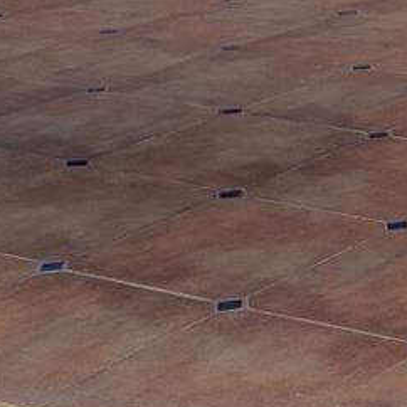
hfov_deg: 10.3
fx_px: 1916
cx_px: 1014
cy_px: -416
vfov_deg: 11.0
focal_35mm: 144
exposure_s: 1/1500
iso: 160
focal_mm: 20
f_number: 4.5
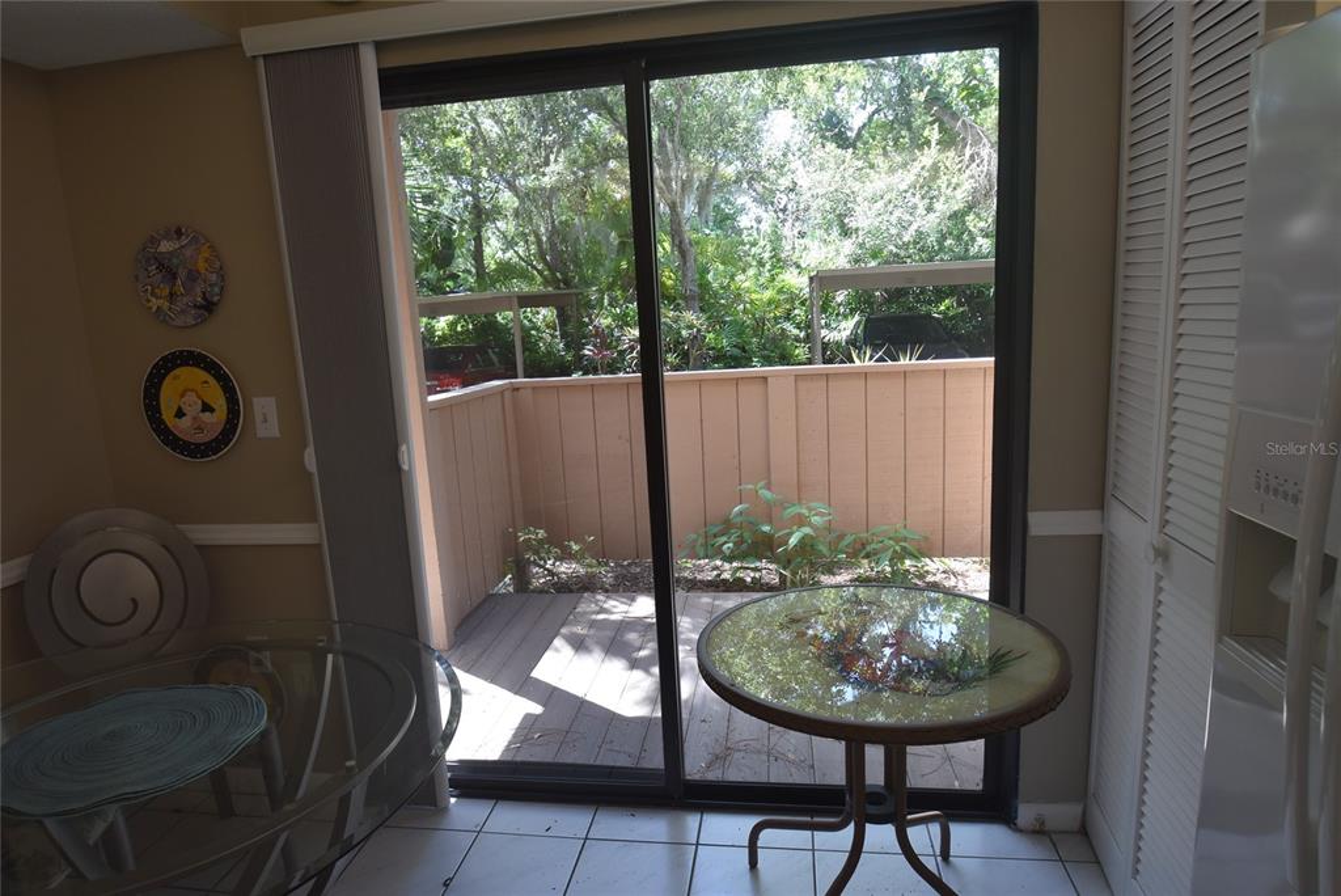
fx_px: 783
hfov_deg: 81.2
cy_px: 448
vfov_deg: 59.6
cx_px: 670
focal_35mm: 21
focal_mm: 14
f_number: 5.6
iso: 400
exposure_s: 1/125
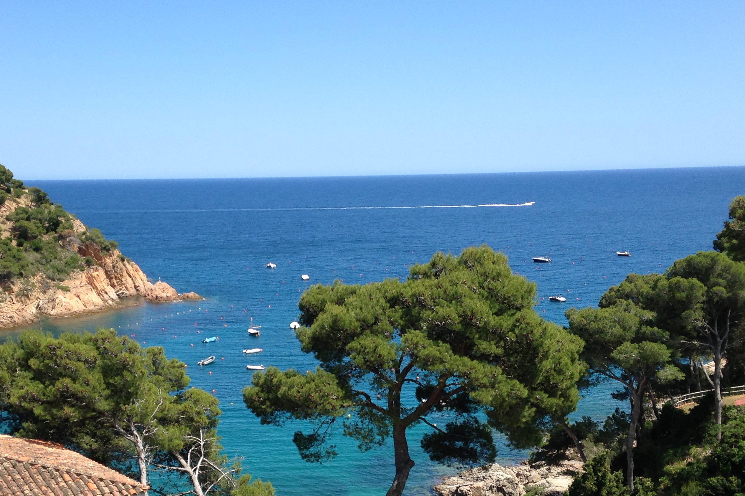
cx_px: 320
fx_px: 1117
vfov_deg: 24.9
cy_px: 331
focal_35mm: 54
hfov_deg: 36.8
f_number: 2.4
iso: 50
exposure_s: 1/1153
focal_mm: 4.12
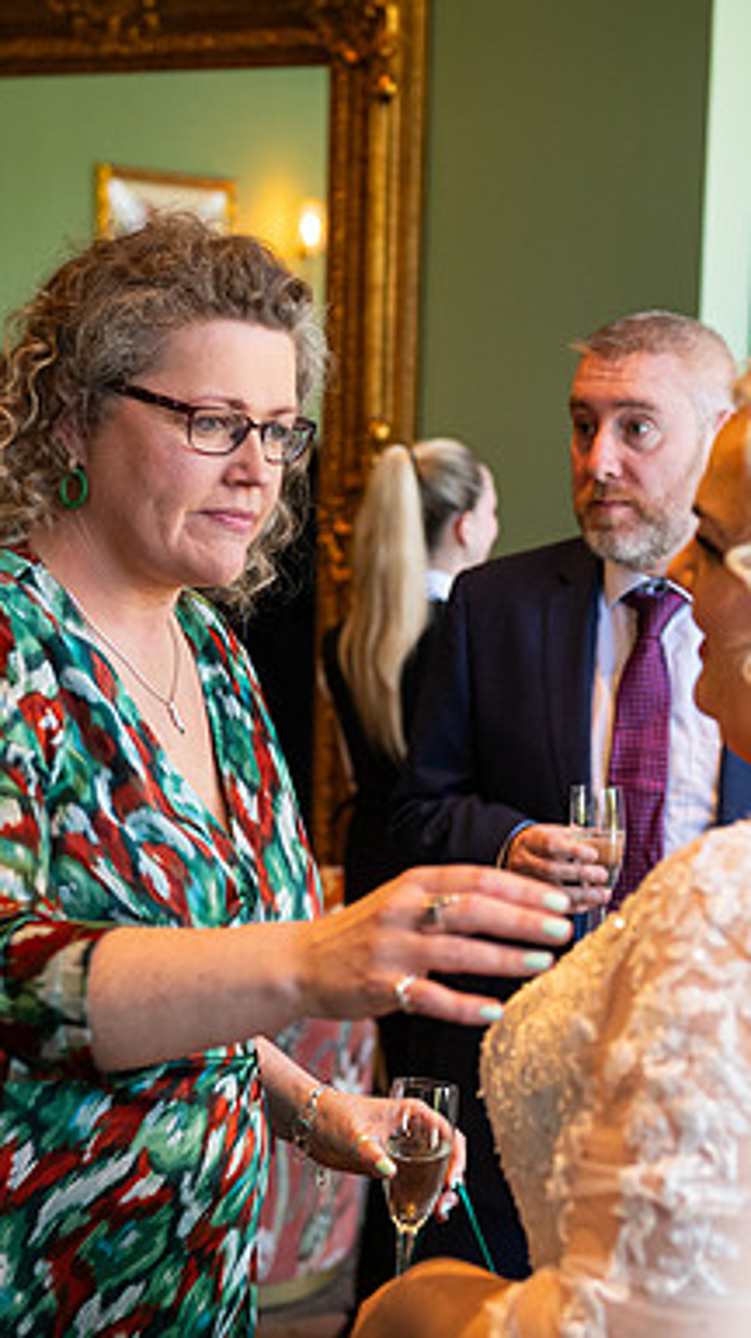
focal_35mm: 79
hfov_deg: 15.3
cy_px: 669
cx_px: 455
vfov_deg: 26.9
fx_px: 2802
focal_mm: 50
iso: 800
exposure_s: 1/160
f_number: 3.5
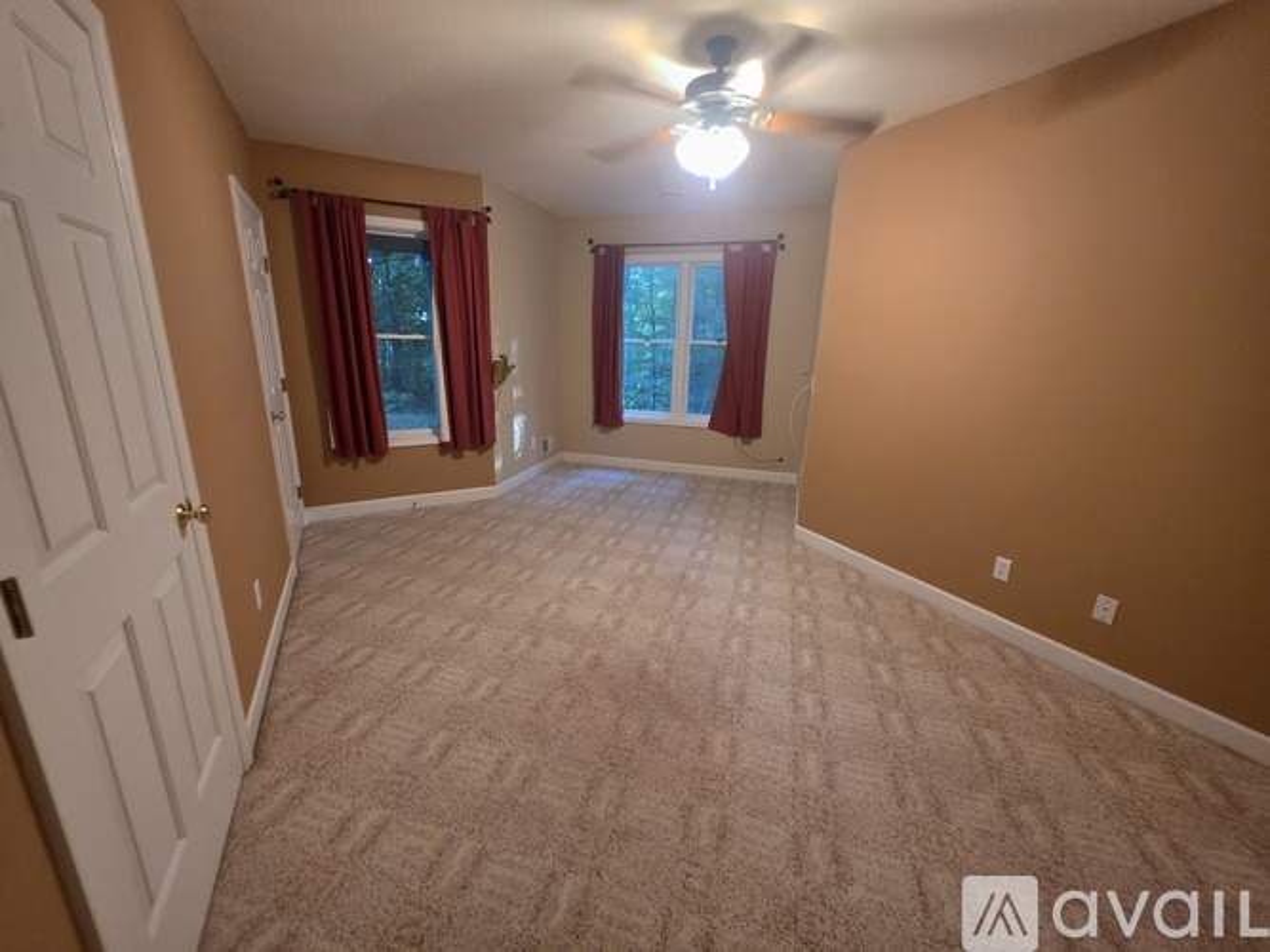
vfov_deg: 89.9
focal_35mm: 13
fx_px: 477
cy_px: 476
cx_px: 635
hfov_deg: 106.2
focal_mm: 2.2
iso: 400
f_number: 1.9
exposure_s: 1/60
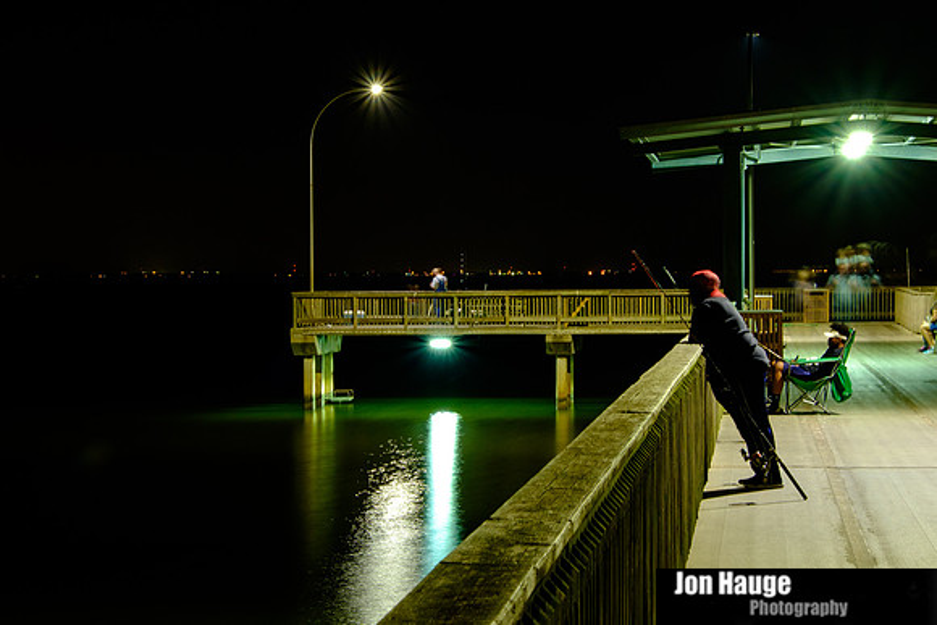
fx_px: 2456
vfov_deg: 14.5
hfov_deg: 21.6
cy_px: 309
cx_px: 441
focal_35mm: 94
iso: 200
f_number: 16
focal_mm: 55
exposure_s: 30
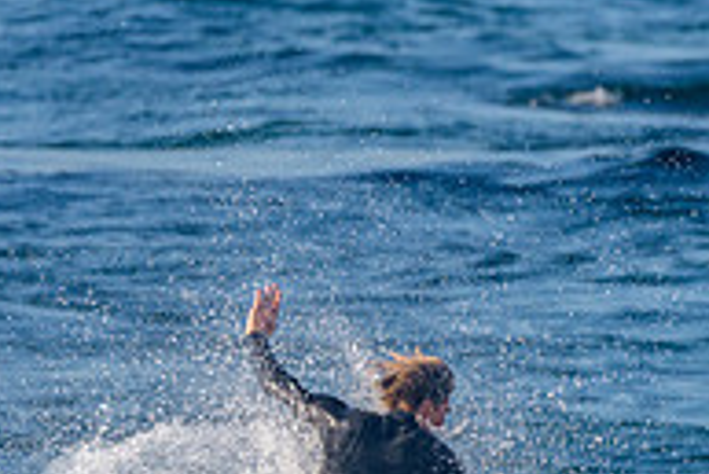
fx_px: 36146
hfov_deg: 1.1
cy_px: 524
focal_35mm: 1834
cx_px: 237
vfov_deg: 0.8
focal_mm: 500
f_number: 5.6
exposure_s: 1/2000
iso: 280
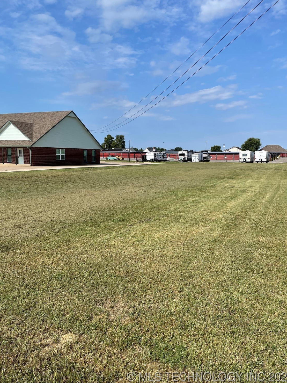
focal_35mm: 27
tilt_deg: -5.8
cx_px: 147
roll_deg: -0.8
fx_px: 299
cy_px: 190
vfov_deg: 65.3
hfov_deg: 51.3
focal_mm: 4.2
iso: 32
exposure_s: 1/4000
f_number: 1.6
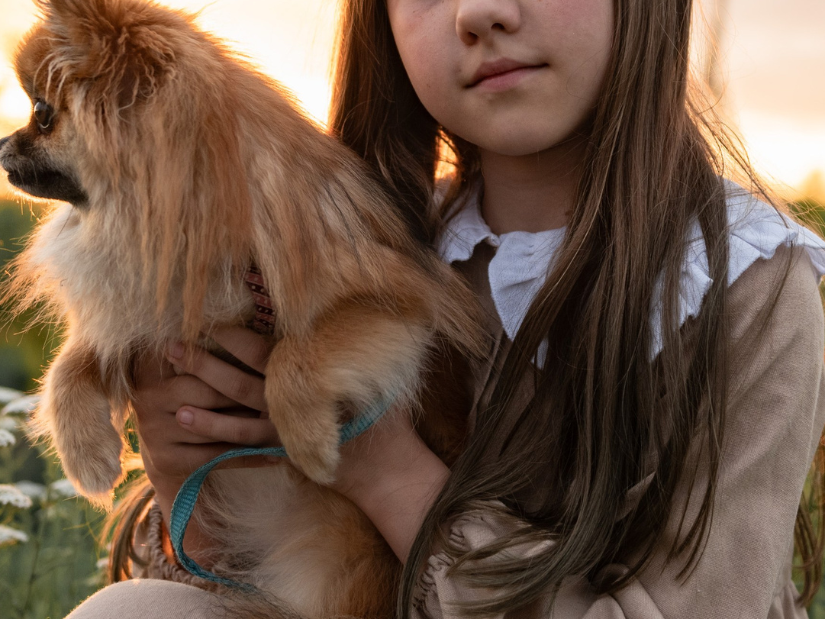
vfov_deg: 17.8
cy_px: 126
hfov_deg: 23.8
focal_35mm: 82
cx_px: 505
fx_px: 1955
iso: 250
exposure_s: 1/250
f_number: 2.8
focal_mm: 36
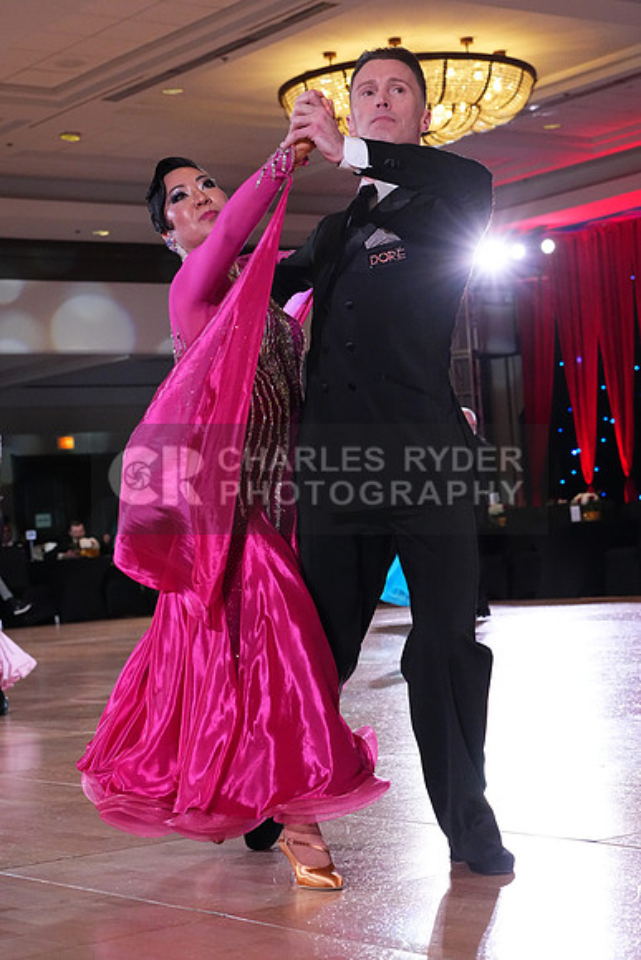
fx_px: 1868
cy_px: 480
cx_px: 320
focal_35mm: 70
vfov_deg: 28.8
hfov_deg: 19.5
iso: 8000
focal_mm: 70
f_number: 6.3
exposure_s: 1/400
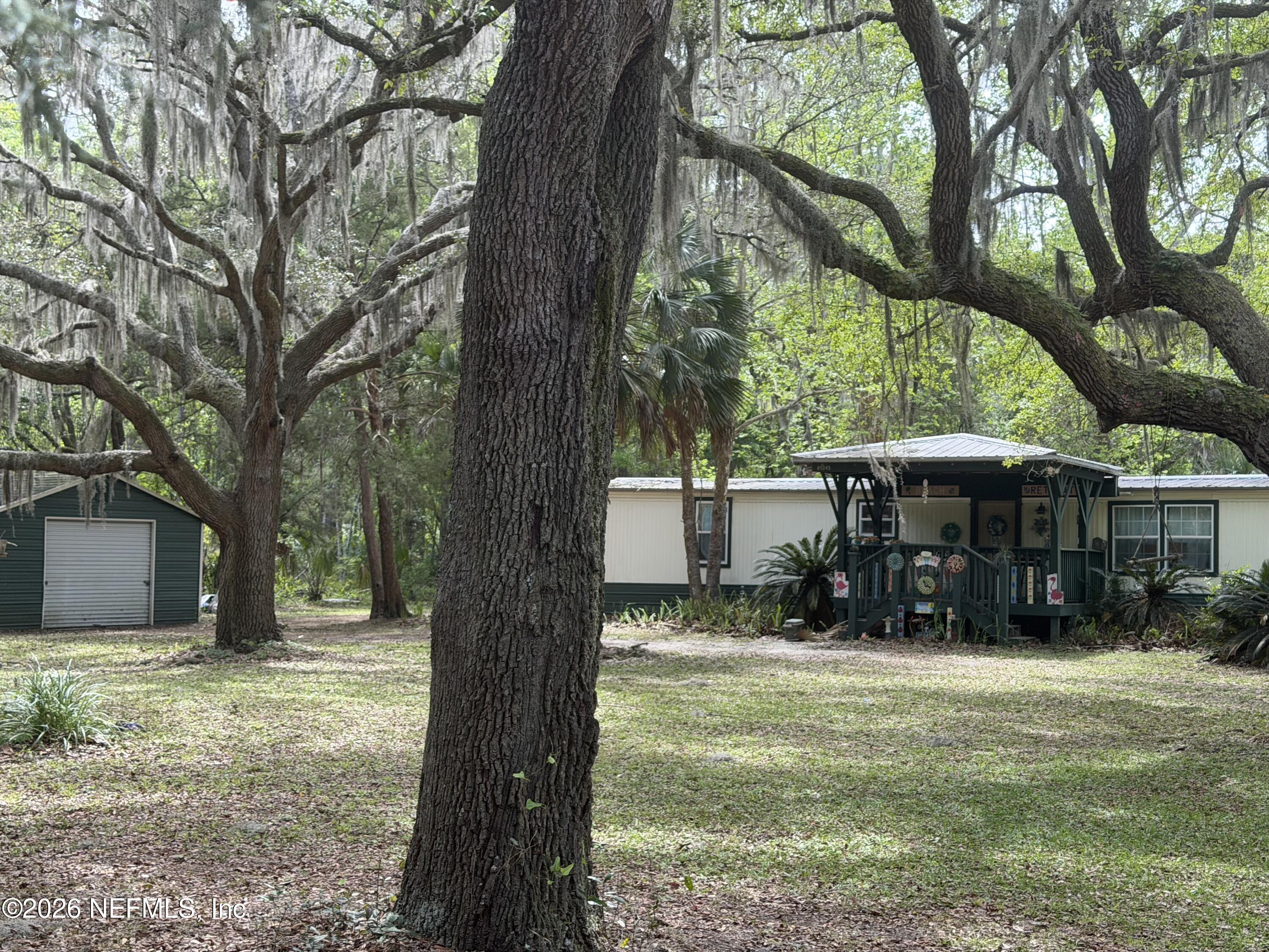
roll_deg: -1.1
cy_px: 476
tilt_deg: +1.8
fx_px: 1760
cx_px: 634
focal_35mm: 48
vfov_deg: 30.3
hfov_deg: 39.7
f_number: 1.78
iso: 80
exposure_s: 1/657
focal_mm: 6.76
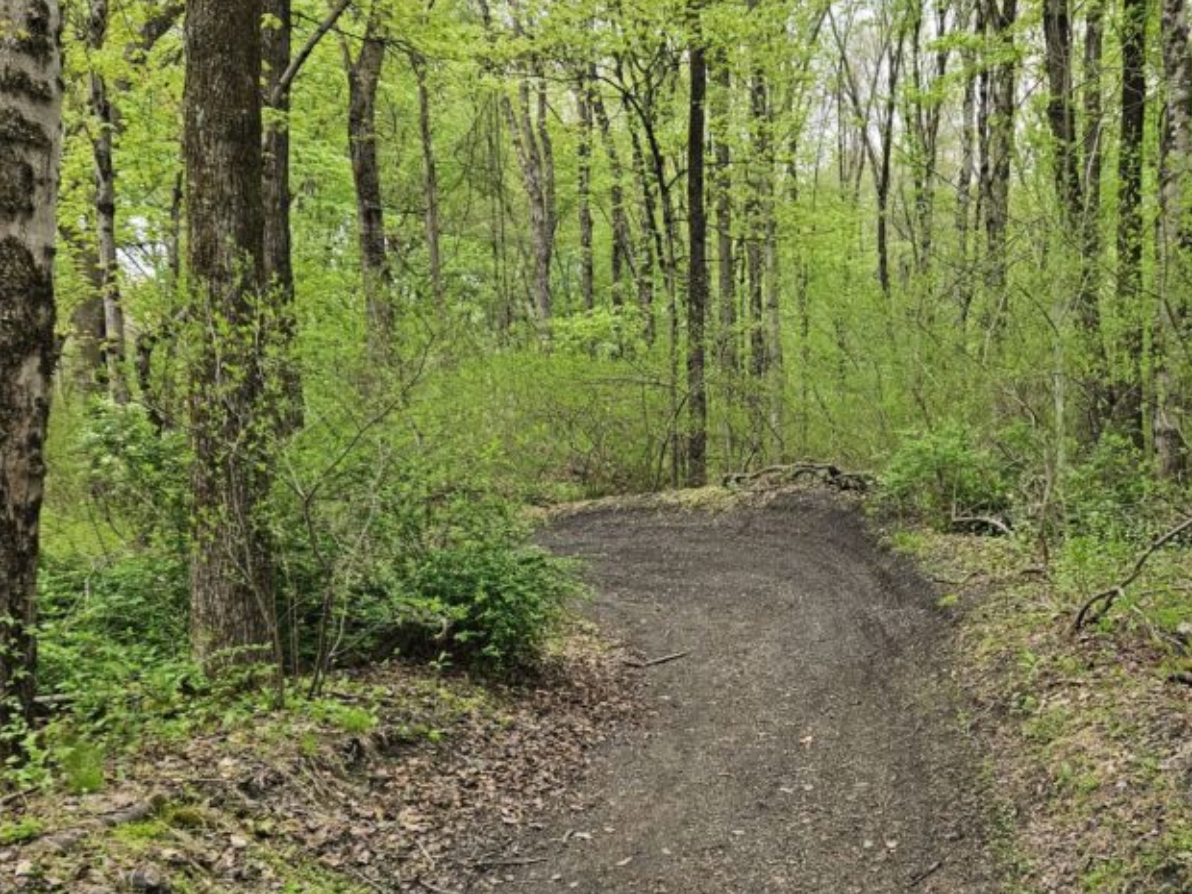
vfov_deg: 37.3
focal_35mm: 38
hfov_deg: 48.6
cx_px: 738
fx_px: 1309
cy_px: 594
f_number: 1.8
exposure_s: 1/231
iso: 40
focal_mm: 5.4
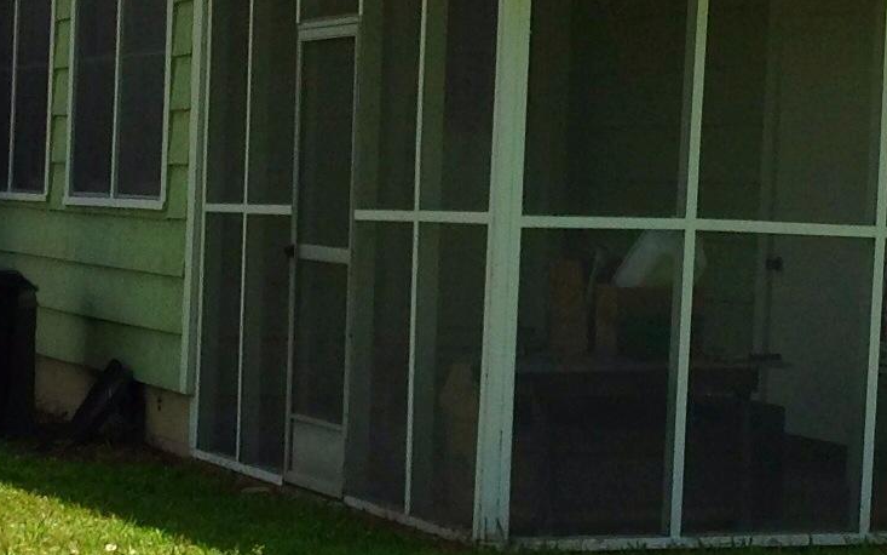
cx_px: 414
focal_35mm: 131
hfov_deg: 15.9
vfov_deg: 10.0
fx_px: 3167
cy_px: 239
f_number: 2.4
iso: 50
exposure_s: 1/1374
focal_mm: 4.28
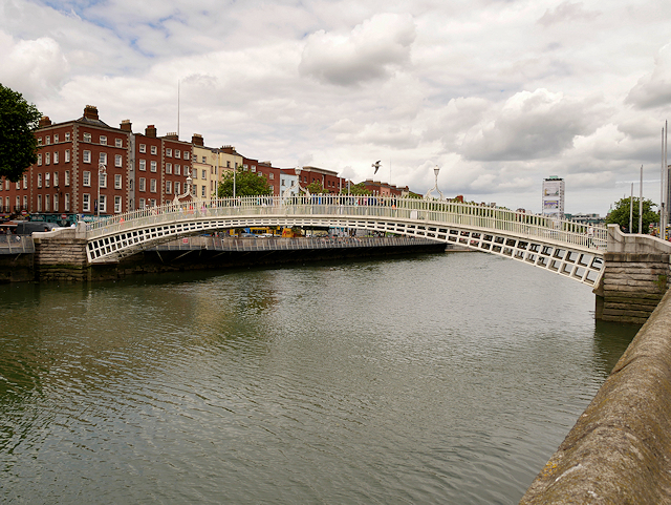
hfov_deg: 59.9
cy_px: 252
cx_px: 336
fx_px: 582
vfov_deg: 46.9
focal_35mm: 30
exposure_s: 1/400
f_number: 6.3
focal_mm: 15
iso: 200
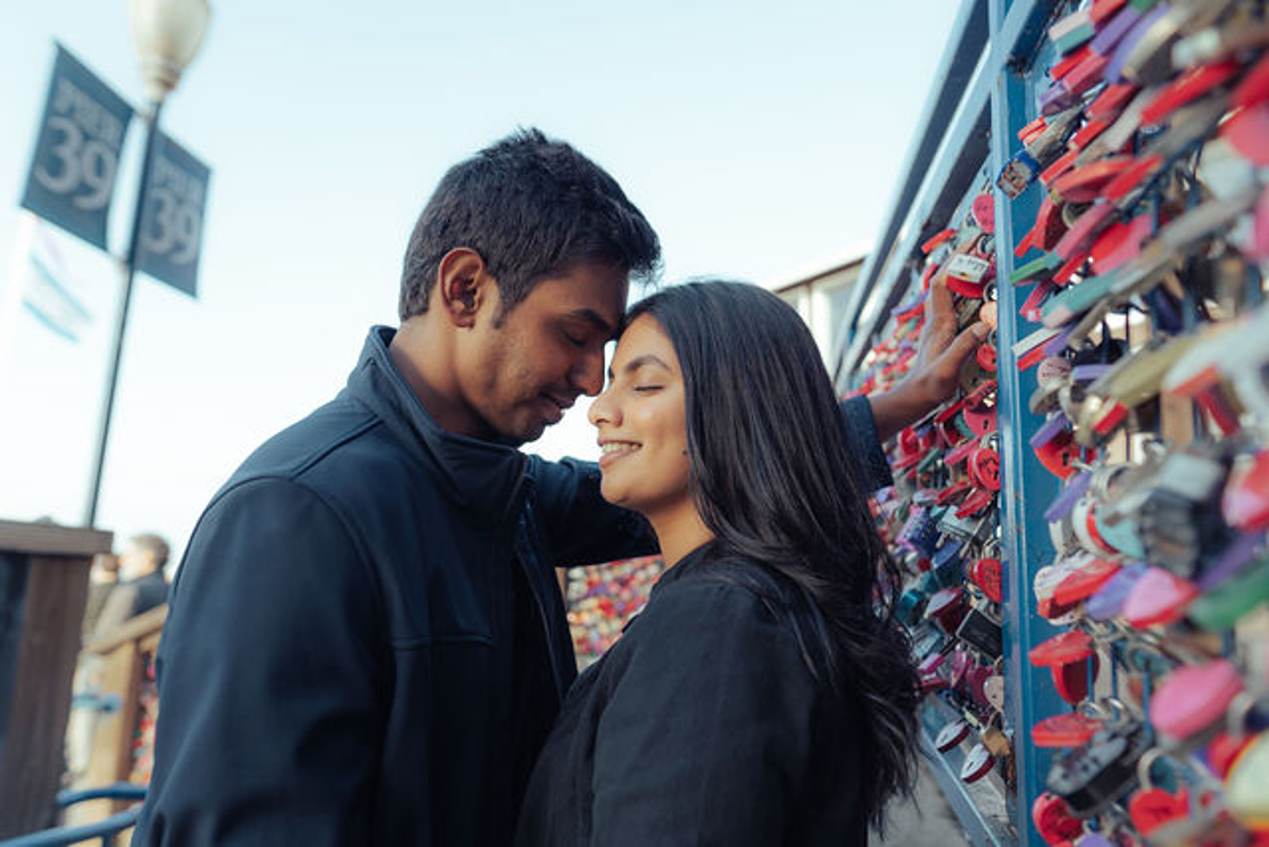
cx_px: 634
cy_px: 424
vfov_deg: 53.2
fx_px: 846
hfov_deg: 73.7
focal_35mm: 24
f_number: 2.5
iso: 160
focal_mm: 24
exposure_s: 1/640
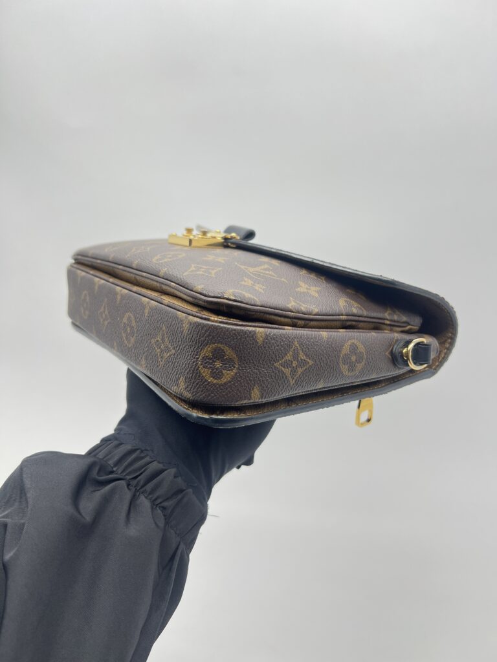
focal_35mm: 26
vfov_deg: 67.3
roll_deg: +0.8
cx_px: 248
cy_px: 331
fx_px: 498
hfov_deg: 53.1
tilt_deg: -18.5
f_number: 1.5
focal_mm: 5.7
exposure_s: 1/100
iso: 32
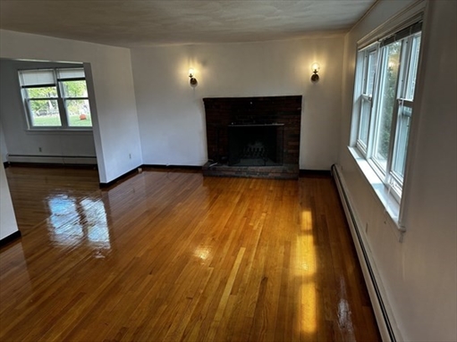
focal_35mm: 24
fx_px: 317
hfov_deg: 71.6
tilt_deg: -15.6
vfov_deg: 56.8
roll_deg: +1.5
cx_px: 228
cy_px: 171
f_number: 1.78
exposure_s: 1/120
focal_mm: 6.86
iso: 125
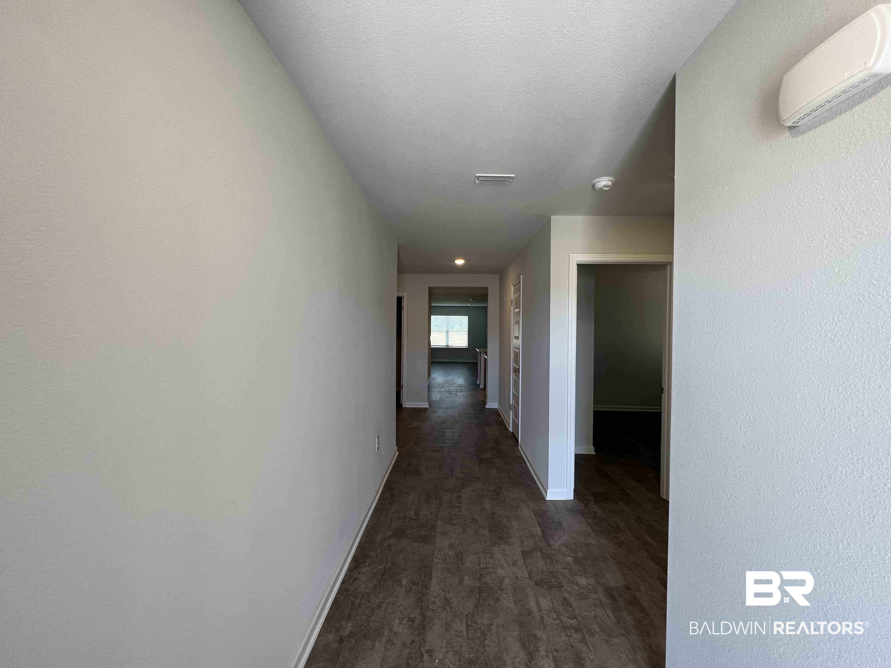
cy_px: 334
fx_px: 335
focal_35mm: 13
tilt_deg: -1.9
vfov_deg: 89.9
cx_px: 446
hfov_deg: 106.2
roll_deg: -0.8
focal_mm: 1.57
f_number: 1.8
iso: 100
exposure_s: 1/120
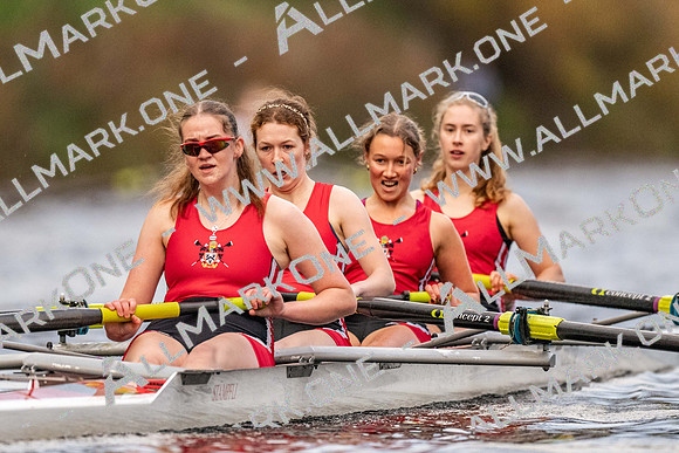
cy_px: 226
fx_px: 16987
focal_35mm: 900
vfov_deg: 1.5
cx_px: 340
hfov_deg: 2.3
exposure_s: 1/2500
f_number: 4
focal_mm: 600
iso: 3600
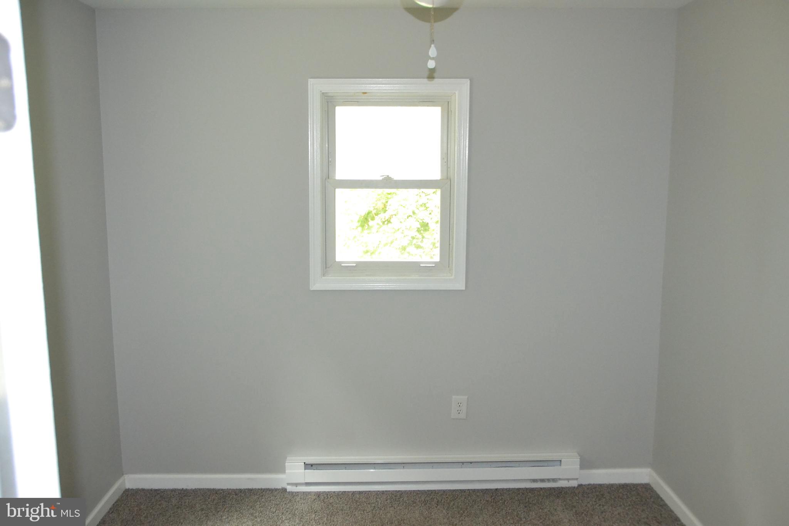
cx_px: 394
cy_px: 263
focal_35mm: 33
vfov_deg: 40.0
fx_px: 723
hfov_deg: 57.2
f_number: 3.8
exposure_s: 1/60
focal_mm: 22
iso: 3200
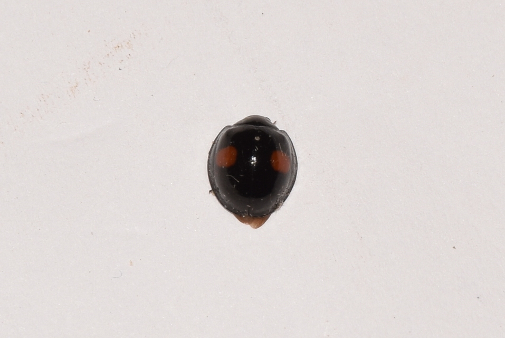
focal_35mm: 210
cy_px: 169
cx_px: 252
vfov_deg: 6.6
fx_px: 2948
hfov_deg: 9.8
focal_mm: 140
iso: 100
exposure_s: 1/200
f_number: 16
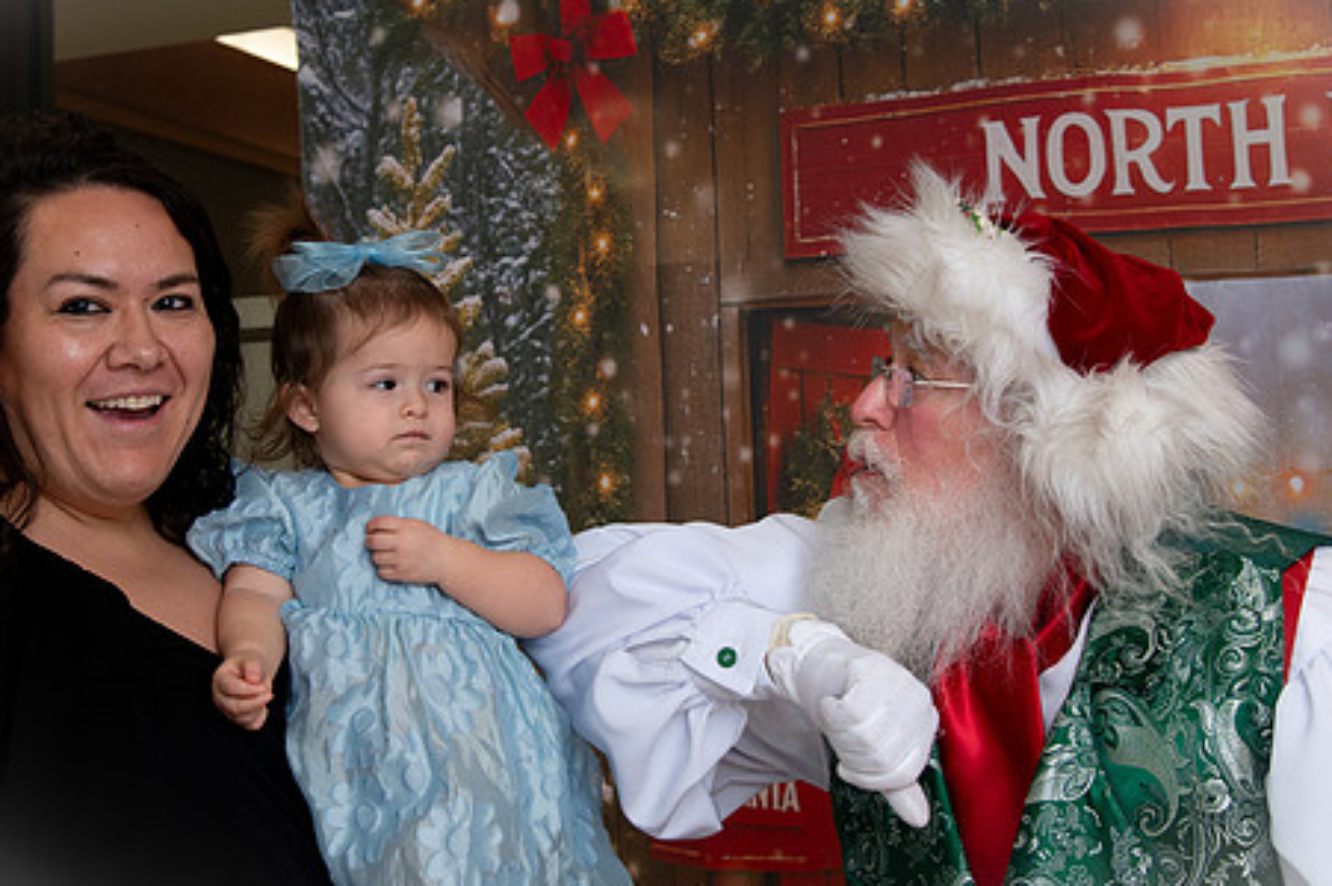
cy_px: 330
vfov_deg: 23.3
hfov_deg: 34.4
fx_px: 2144
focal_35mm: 58
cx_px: 568
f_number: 5
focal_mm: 38
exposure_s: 1/200
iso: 1000
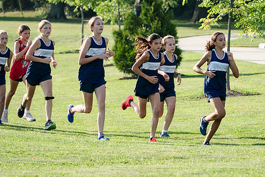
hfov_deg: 5.4
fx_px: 2790
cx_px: 165
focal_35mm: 379
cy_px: 67
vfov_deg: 3.6
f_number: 5.6
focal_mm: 200
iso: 800
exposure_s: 1/1600
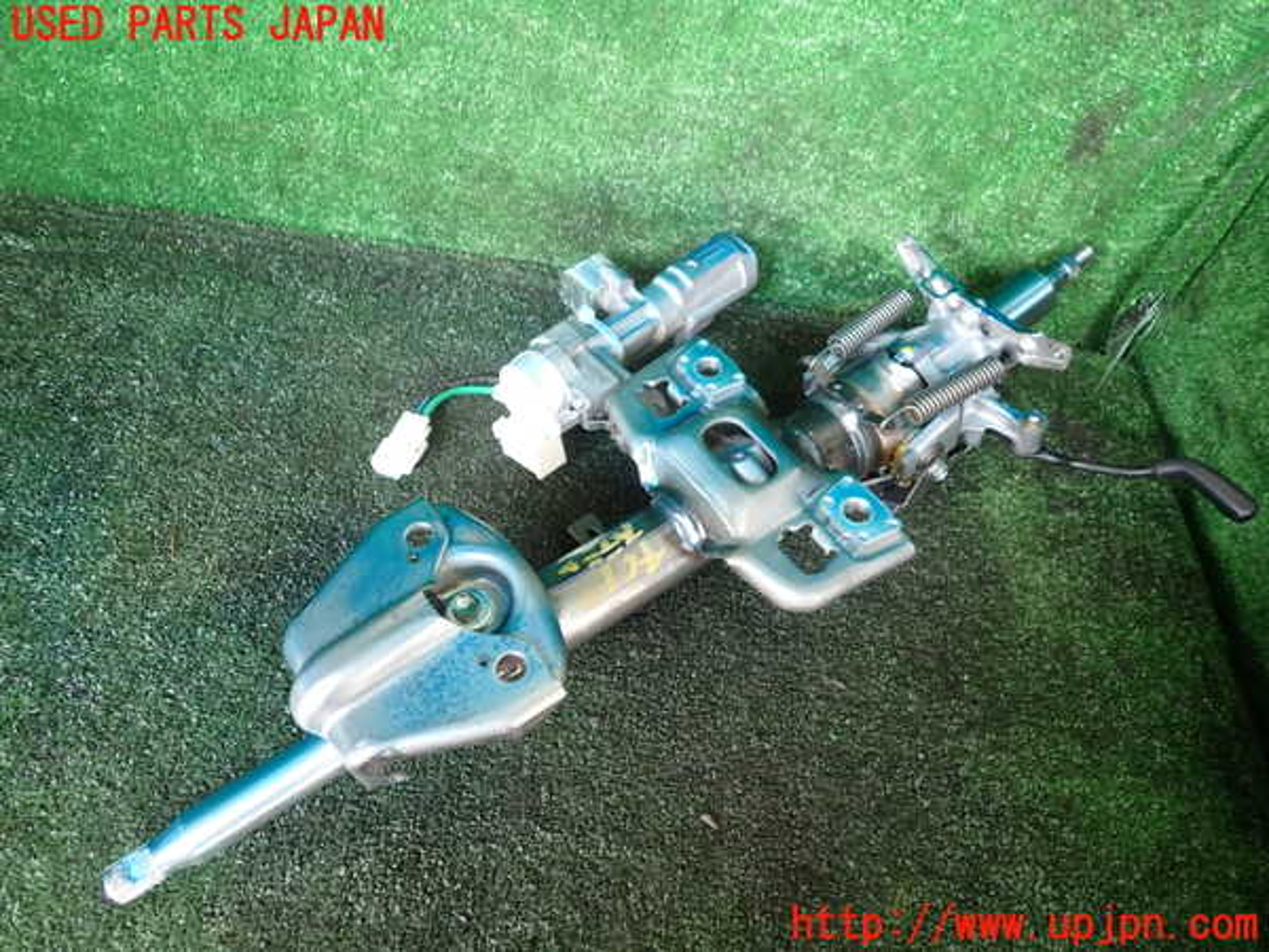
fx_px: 916
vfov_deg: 54.9
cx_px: 634
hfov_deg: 69.4
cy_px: 476
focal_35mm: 25
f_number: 2
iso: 200
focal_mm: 4.5
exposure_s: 1/40
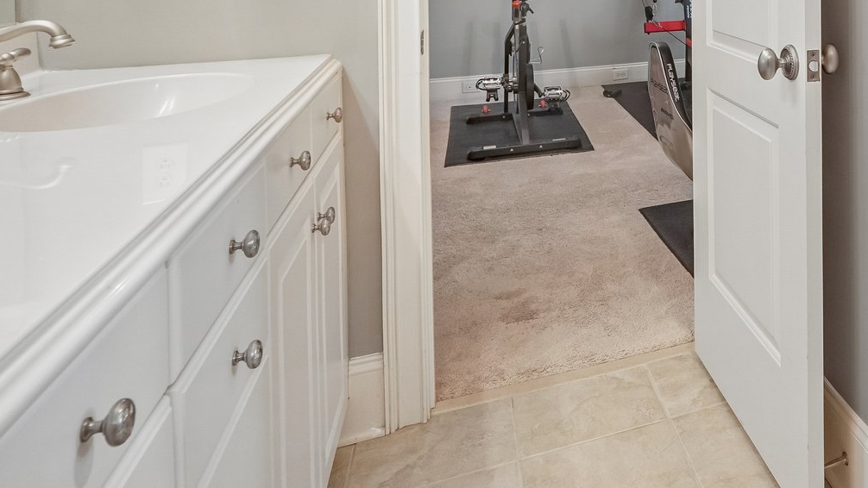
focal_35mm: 32
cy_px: -49
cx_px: 792
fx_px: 737
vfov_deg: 32.3
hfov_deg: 53.0
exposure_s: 1/3.33
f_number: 8
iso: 400
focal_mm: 10
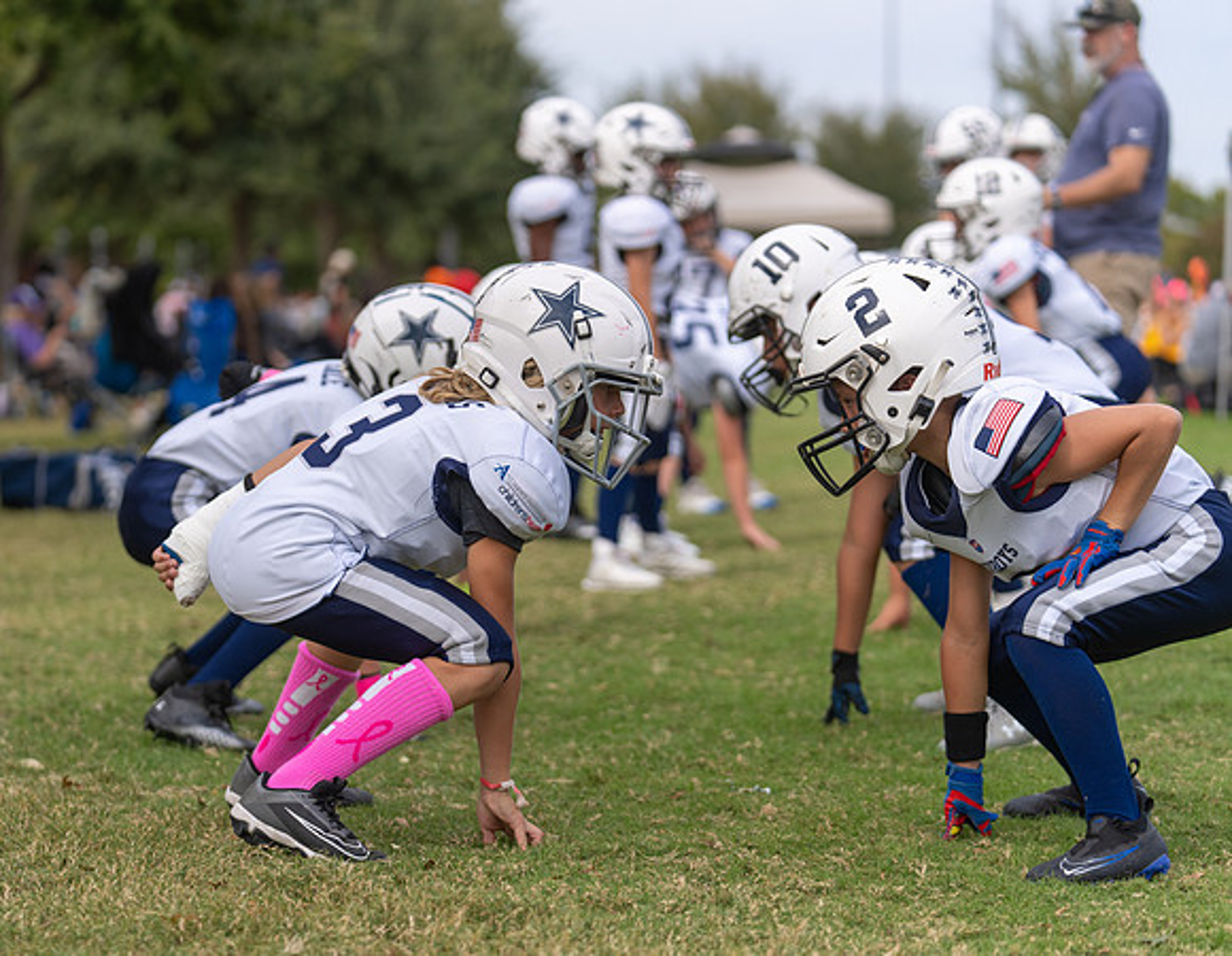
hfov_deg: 17.7
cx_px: 471
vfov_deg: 13.8
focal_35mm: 109
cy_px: 508
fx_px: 3941
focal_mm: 91
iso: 100
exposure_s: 1/1600
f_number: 2.8
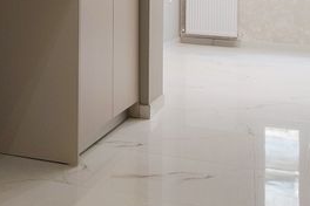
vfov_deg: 17.5
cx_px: 49
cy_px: -64
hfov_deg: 27.0
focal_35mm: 73
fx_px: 629
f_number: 1.8
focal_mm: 3.96
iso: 80
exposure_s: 1/33.3
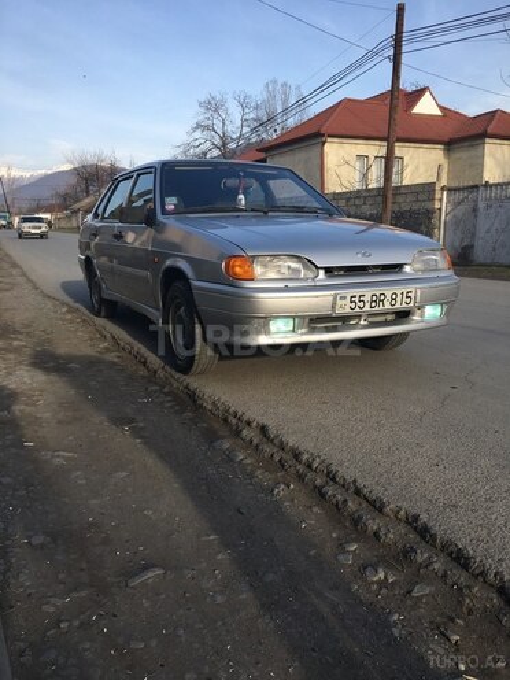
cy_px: 340
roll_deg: +0.5
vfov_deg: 61.7
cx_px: 255
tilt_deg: -9.6
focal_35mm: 29
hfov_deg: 48.2
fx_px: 570
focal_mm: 4.15
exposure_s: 1/718
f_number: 2.2
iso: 25
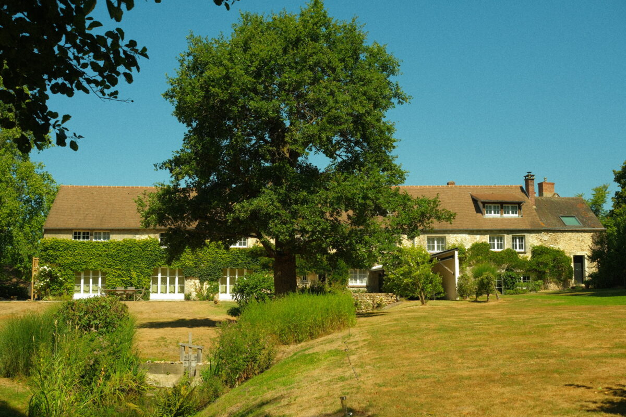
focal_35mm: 41
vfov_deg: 32.6
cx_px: 313
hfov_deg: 47.4
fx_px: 713
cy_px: 208
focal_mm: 27
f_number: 5.6
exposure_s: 1/550
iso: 125
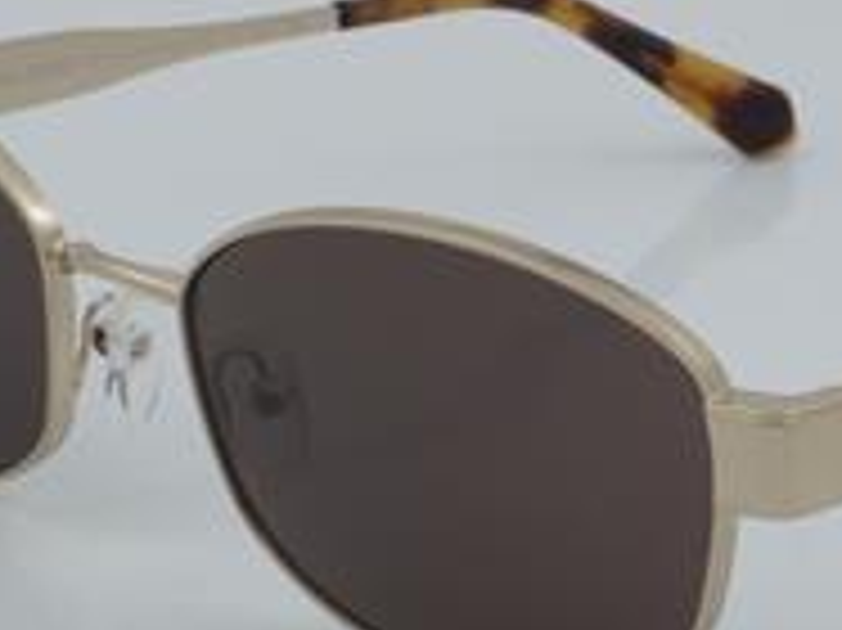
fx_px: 3743
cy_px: 302
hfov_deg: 12.8
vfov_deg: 9.6
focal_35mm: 154
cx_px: 603
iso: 100
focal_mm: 50
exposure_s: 1/4
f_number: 32
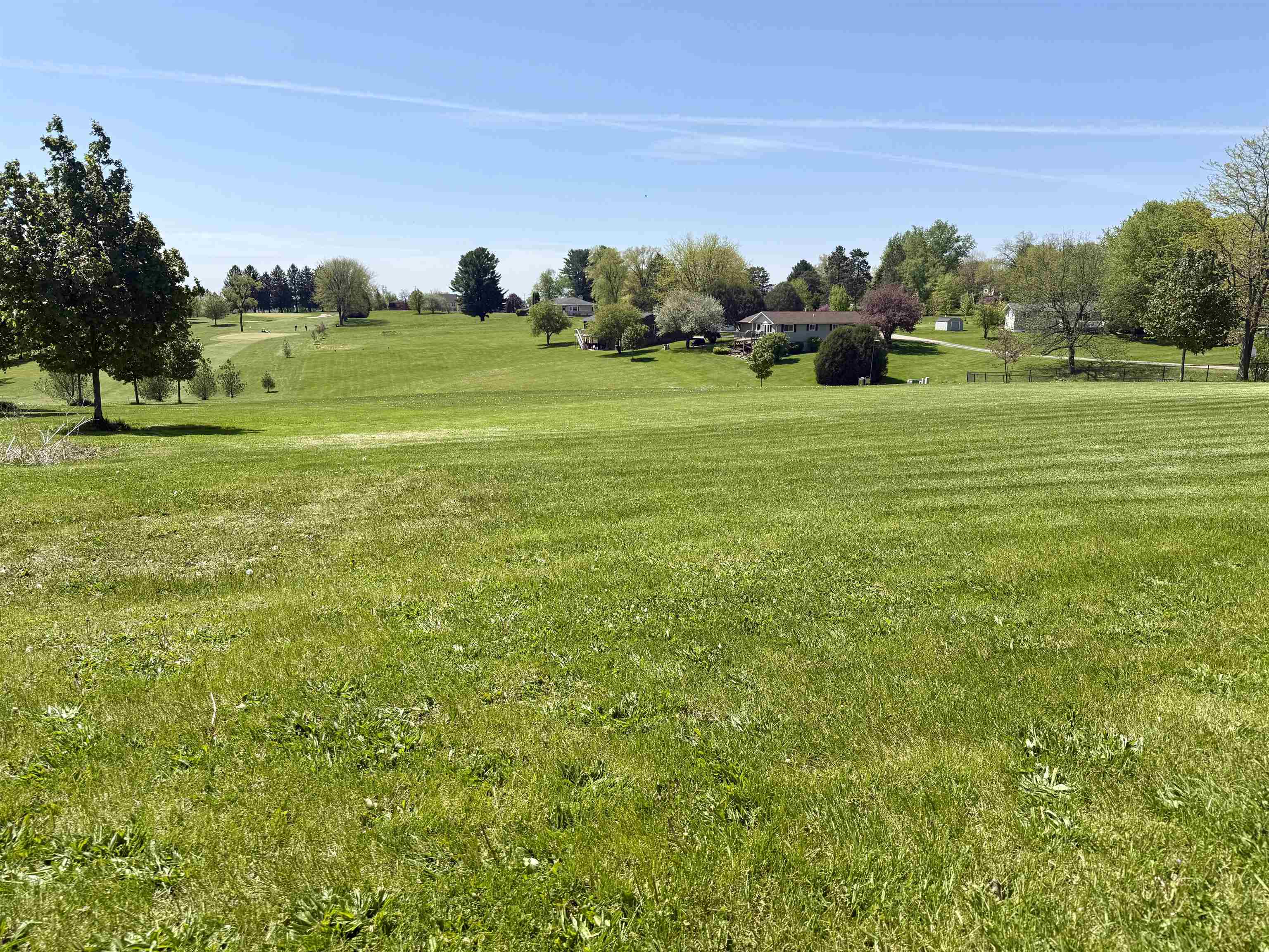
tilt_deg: -11.0
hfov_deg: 71.6
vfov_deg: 56.8
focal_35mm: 24
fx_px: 880
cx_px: 634
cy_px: 476
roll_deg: -0.5
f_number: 1.78
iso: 80
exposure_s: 1/4975
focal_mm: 6.76
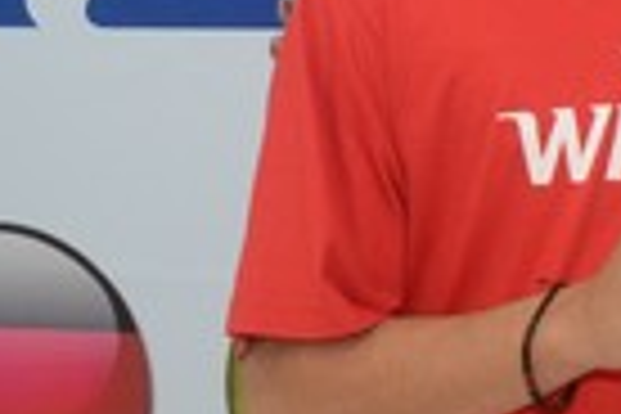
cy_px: -117
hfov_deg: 7.2
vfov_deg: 4.8
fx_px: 4881
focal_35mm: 283
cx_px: 850
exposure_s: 1/80
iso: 1600
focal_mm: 58
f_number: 5
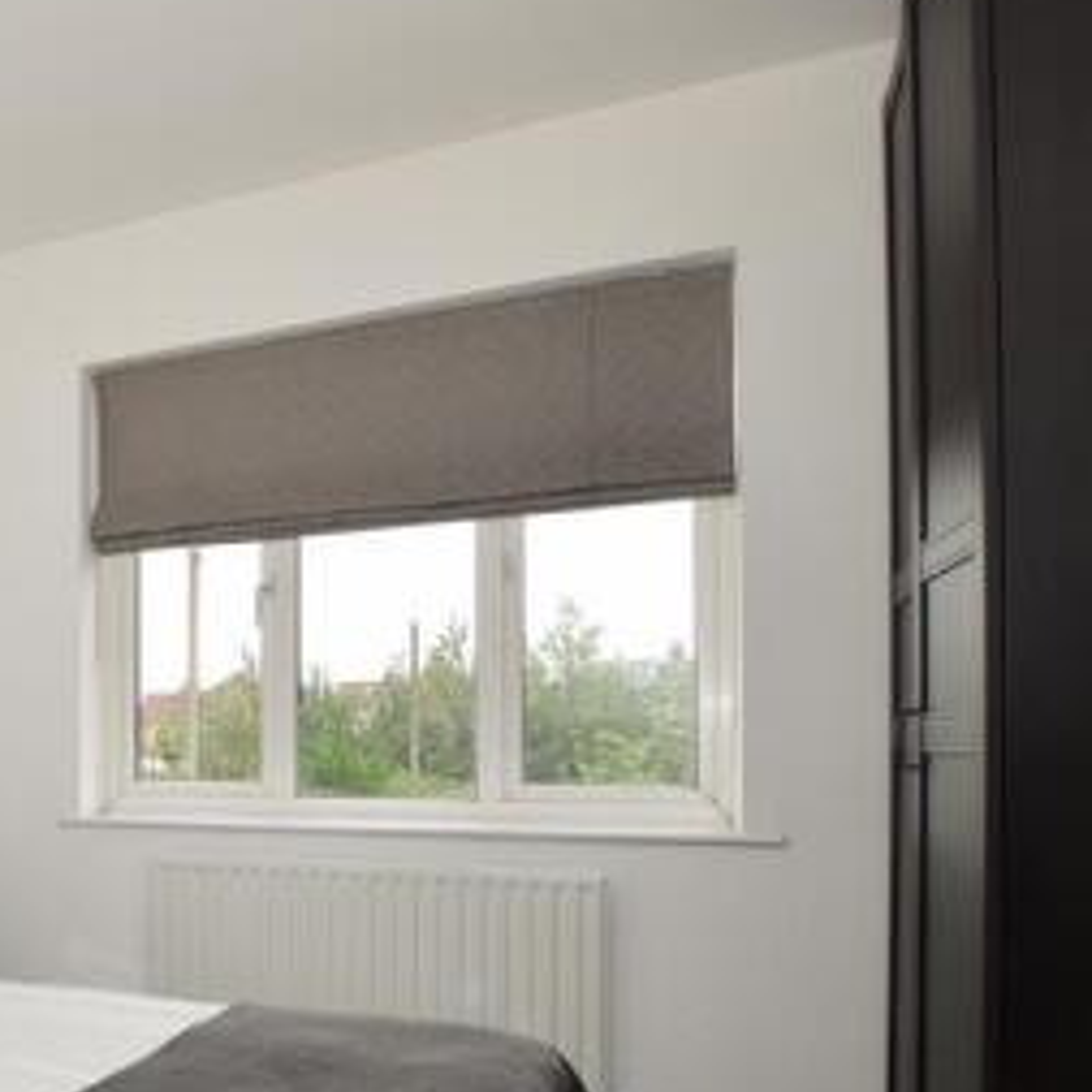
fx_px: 1178
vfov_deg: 48.8
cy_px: 740
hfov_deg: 39.2
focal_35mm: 33
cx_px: -151
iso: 400
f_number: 7.1
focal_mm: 10
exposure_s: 1/50
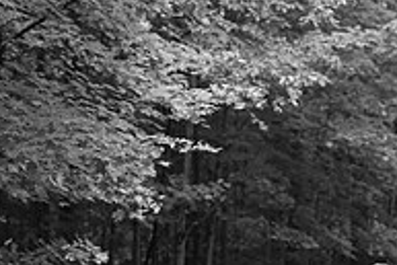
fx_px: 2317
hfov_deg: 9.7
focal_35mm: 210
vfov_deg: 6.5
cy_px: 346
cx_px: 411
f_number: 2.8
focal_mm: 70
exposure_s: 1/320
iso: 500
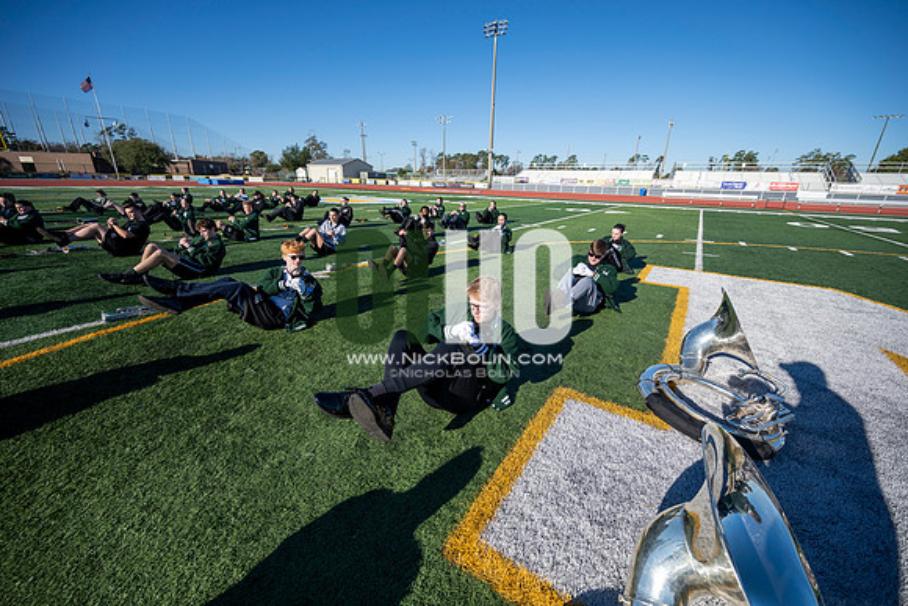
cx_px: 454
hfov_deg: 104.2
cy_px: 303
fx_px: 353
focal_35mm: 14
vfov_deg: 81.2
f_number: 4
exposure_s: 1/2000
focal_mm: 14
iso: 160
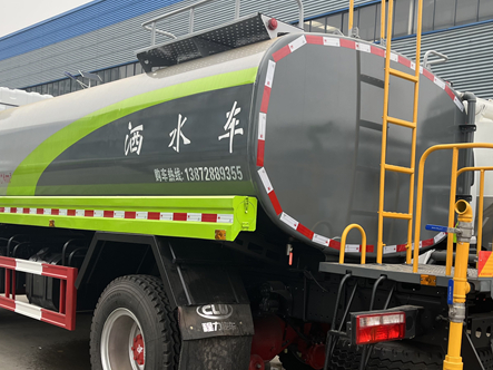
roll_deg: -3.4
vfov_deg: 32.7
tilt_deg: -3.0
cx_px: 264
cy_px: 232
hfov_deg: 42.9
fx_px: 626
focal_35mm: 44
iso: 50
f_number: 1.6
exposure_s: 1/449
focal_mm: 5.1
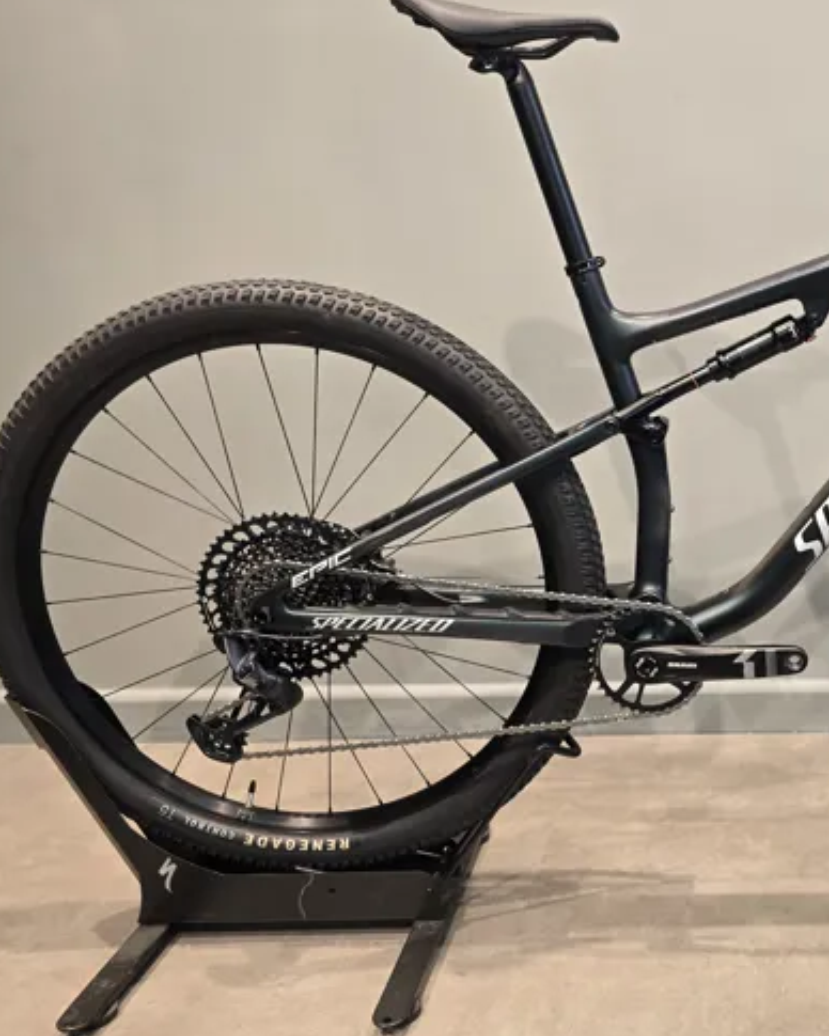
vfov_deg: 49.1
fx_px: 1135
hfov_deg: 37.1
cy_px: 504
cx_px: 771
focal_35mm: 37
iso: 100
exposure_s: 1/50
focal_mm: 6.3
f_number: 1.7
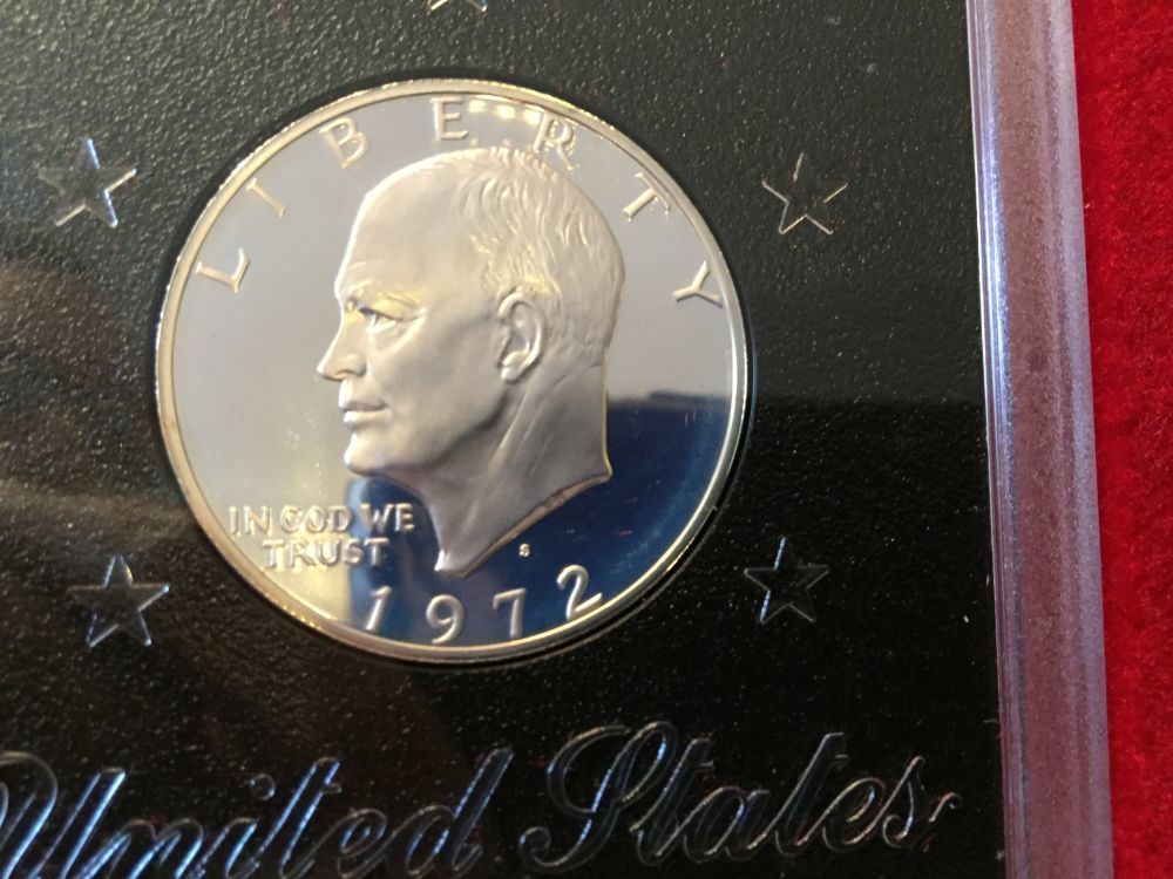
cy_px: 440
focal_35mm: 29
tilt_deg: -34.8
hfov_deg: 61.7
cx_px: 586
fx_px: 983
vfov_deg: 48.2
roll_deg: -2.2
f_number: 2.2
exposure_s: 1/30
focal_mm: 4.15
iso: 250
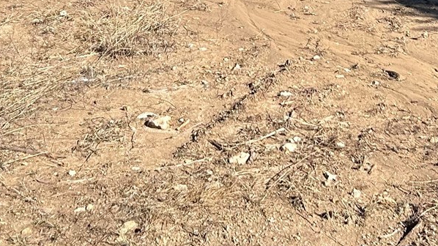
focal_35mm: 97
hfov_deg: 21.9
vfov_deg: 12.0
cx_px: 294
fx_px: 1126
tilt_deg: -10.0
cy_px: -89
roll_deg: -0.1
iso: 50
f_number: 1.5
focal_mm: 5.7
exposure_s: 1/3077
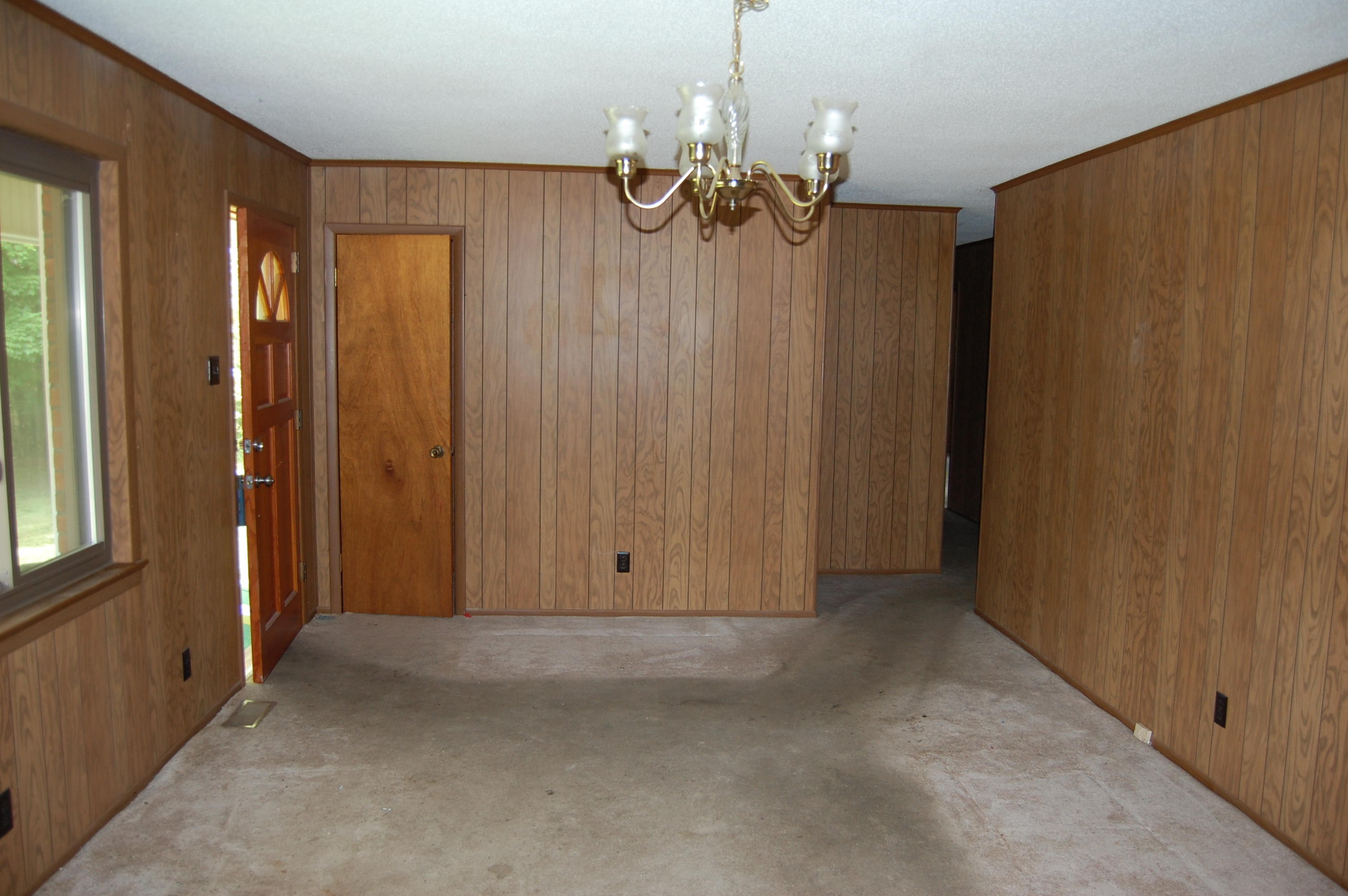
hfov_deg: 67.4
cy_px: 448
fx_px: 1010
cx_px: 674
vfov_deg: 47.8
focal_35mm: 27
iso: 400
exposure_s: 1/60
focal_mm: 18
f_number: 3.5
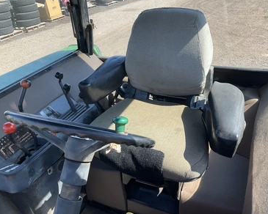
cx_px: 145
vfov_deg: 47.1
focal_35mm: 31
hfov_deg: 57.1
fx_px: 246
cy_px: 106
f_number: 1.8
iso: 25
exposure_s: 1/309
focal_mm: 3
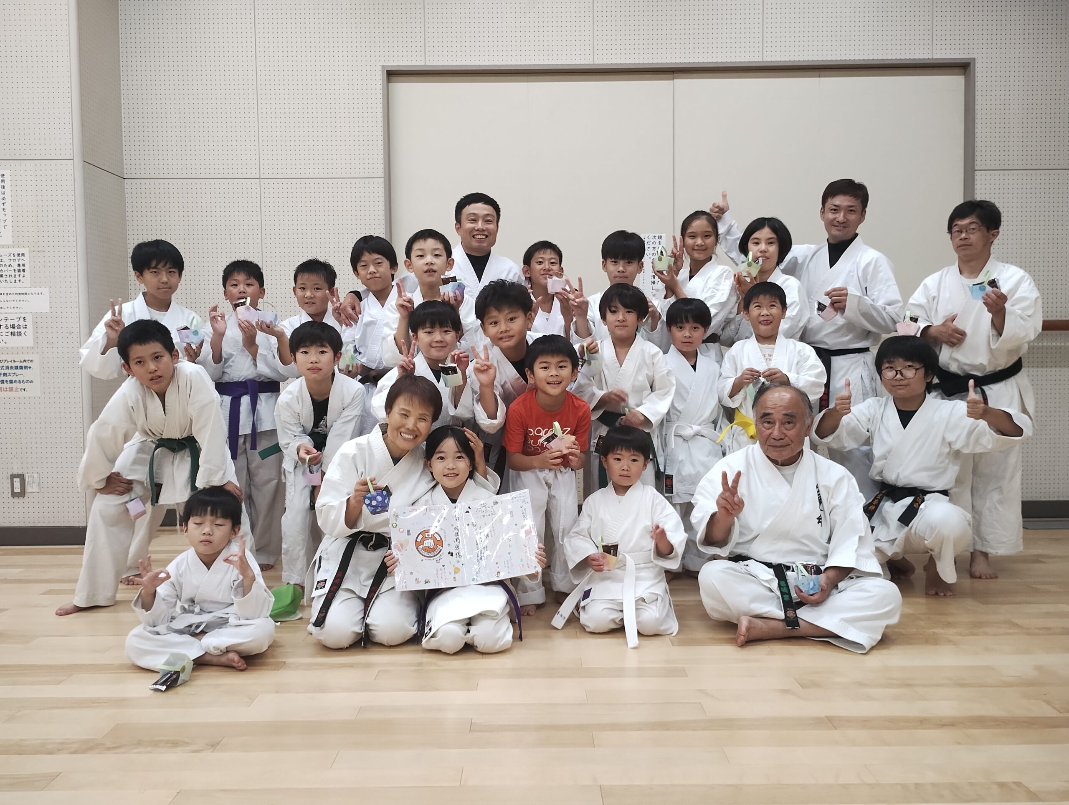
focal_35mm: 28
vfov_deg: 49.9
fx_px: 866
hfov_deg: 63.4
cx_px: 534
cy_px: 402
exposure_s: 1/60
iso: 888
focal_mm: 4.27
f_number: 1.8
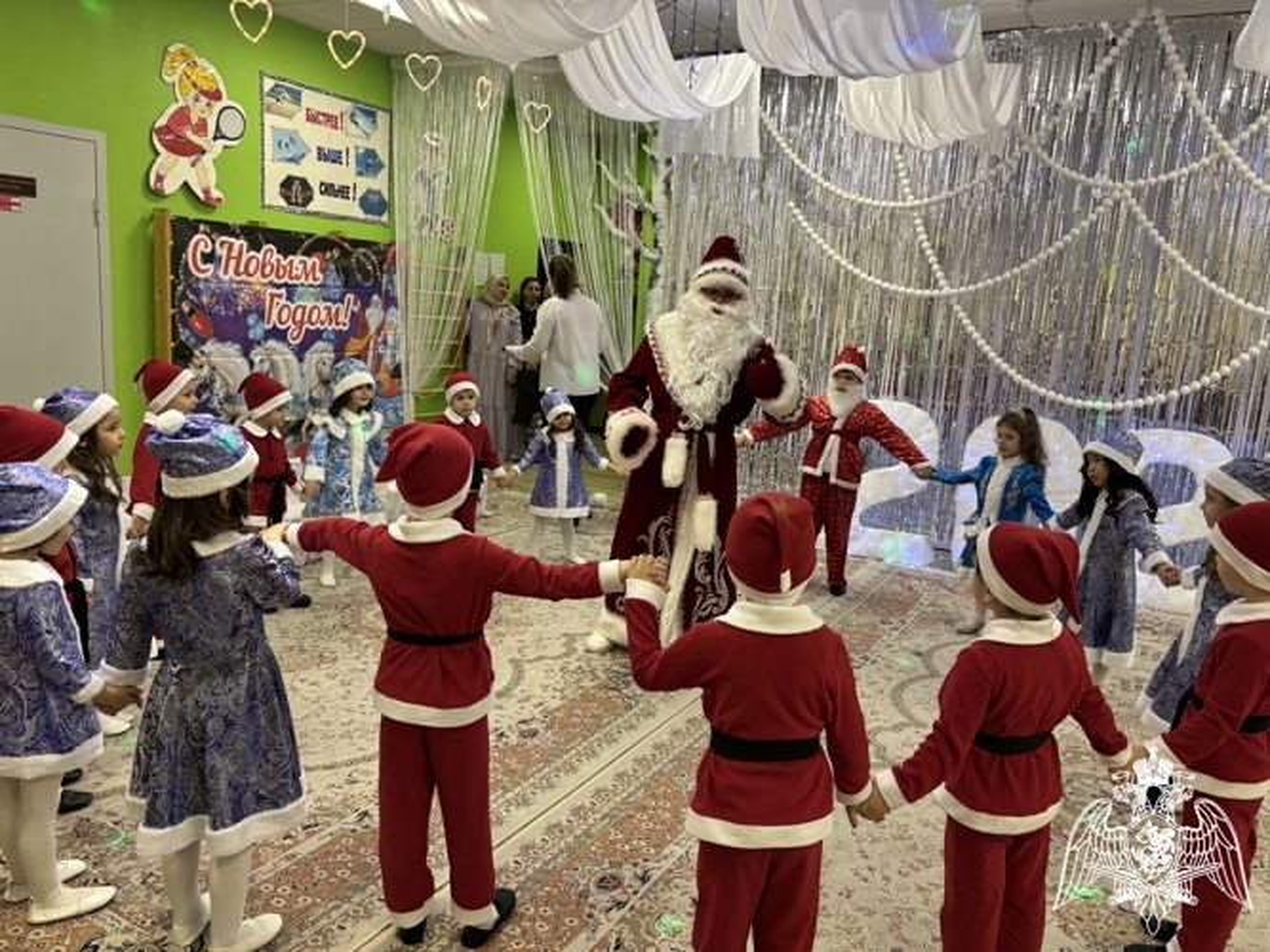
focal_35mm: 26
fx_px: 954
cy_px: 476
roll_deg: -3.6
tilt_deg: -10.9
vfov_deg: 53.0
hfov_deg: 67.3
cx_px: 635
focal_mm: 5.96
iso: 125
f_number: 1.6
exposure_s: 1/50
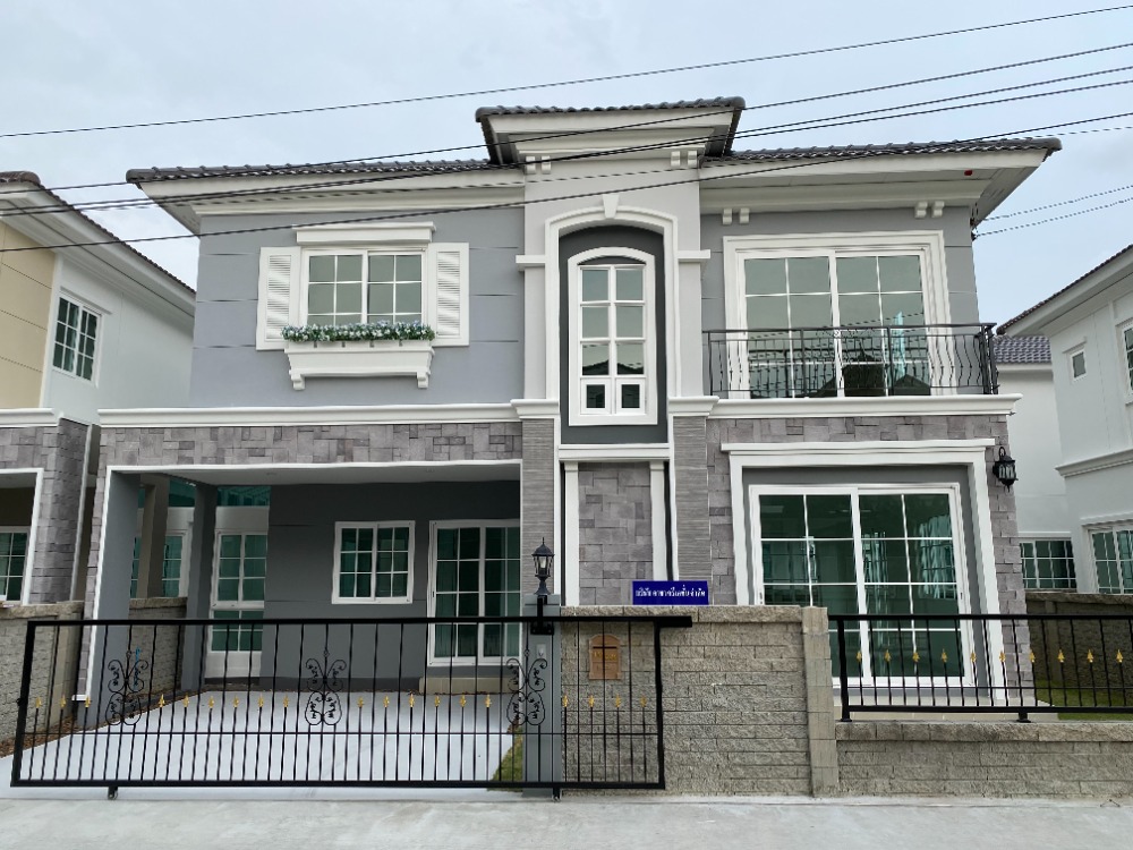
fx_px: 851
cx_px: 566
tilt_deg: +10.6
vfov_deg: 53.1
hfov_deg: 67.3
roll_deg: +0.3
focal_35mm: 26
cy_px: 425
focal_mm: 4.25
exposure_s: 1/690
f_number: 1.8
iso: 32
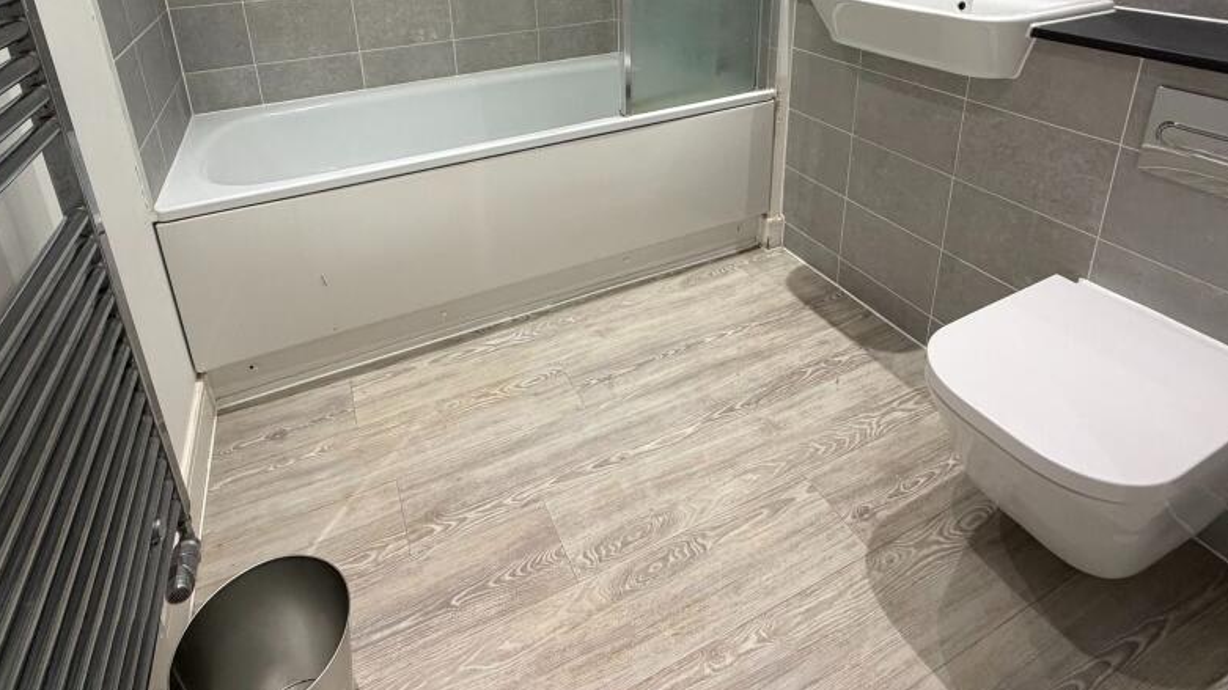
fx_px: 651
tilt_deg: -18.1
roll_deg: +1.7
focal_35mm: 20
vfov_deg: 50.8
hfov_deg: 86.6
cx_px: 585
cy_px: 97
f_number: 2.2
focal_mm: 2.22
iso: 250
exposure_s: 1/100
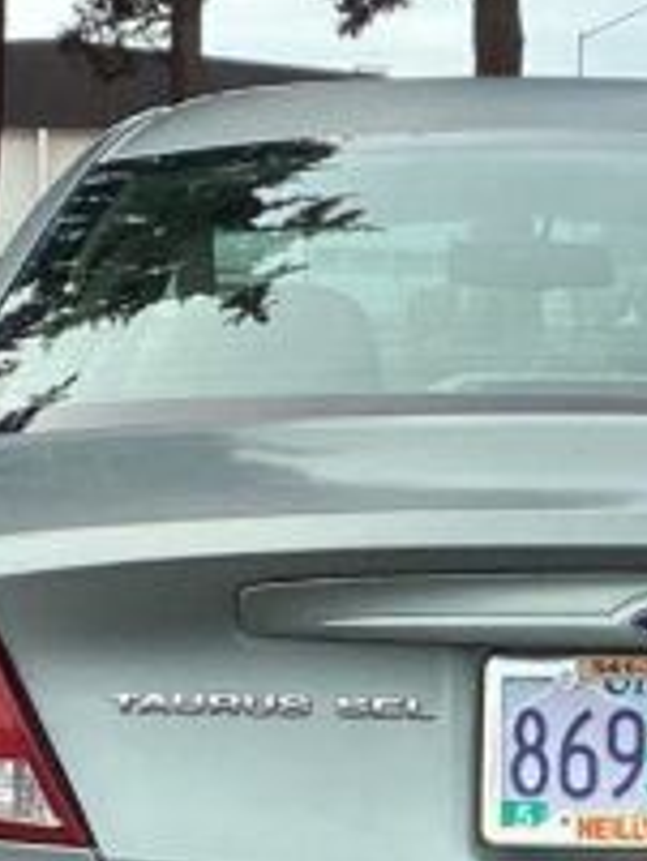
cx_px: 463
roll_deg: -1.3
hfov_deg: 9.4
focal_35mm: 158
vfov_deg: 12.4
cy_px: 728
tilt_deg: -8.8
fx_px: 3933
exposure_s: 1/769
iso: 25
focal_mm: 3.3
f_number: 2.4
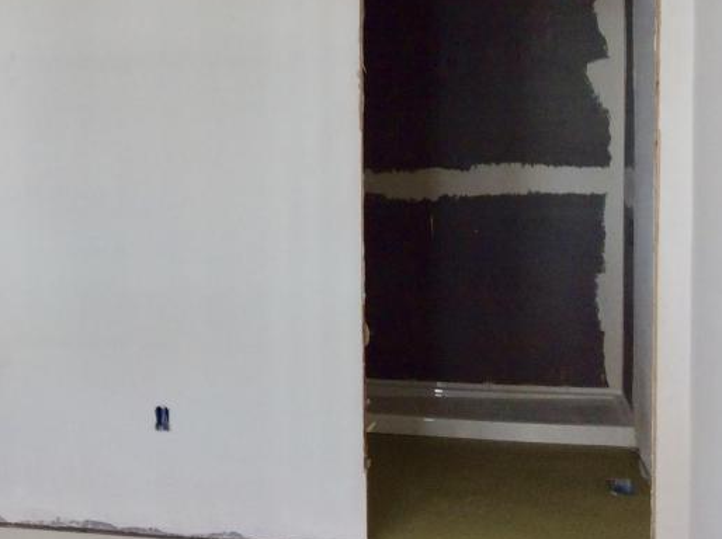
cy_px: 208
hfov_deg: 29.2
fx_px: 1333
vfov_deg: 22.8
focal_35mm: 64
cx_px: 91
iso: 32
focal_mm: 3.3
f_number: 2.4
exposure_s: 1/30
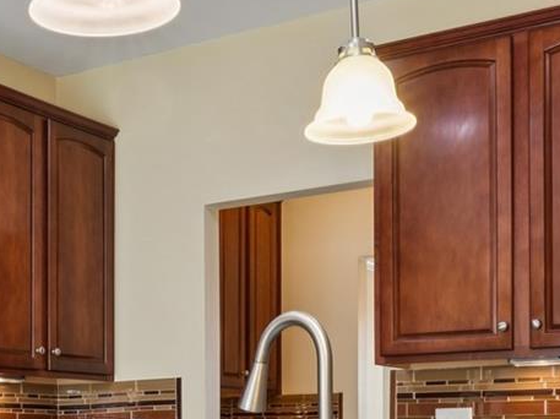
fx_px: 1157
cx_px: 64
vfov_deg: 19.7
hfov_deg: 26.4
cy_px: 451
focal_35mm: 72
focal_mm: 16.6
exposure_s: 1.3
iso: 100
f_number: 13
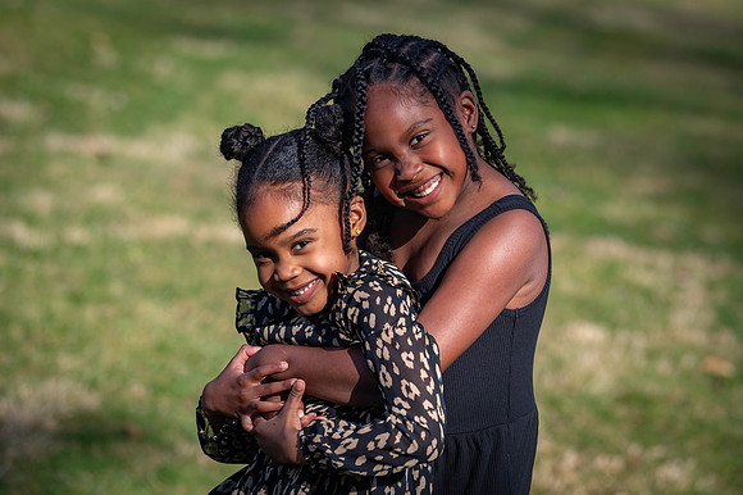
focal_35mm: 135
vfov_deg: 10.1
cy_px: 248
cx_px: 372
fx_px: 2785
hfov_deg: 15.2
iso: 250
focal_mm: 135
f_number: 4
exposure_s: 1/1600
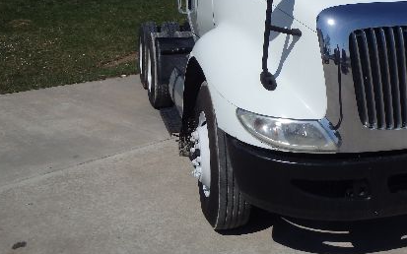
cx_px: 305
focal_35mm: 46
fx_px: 510
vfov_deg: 26.9
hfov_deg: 42.2
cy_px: 20
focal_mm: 5
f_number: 11
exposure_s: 1/400
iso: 125
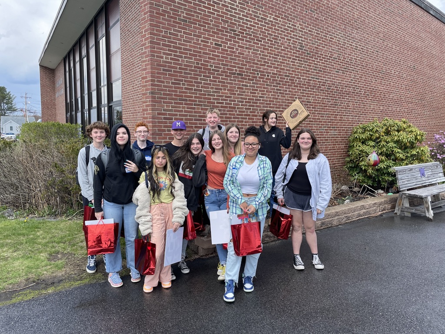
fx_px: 334
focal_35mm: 26
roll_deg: -0.5
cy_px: 167
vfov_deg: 53.1
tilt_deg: -6.5
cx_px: 222
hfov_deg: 67.3
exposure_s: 1/1208
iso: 32
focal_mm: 4.2
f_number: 1.6
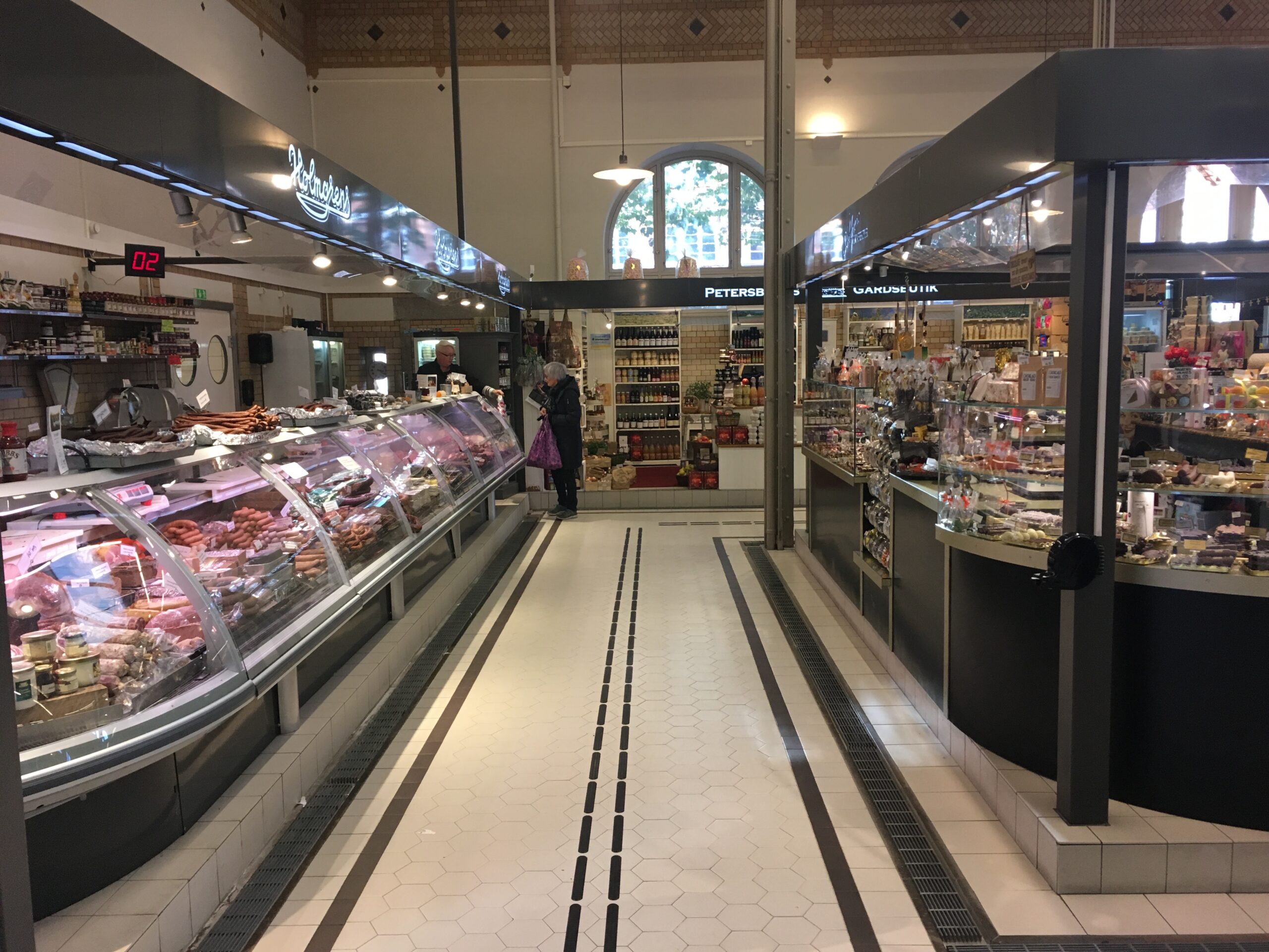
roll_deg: +2.2
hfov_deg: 61.7
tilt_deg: -7.0
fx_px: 1063
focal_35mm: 29
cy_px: 476
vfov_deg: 48.2
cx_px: 634
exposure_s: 1/33
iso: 64
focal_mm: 4.15
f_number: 2.2
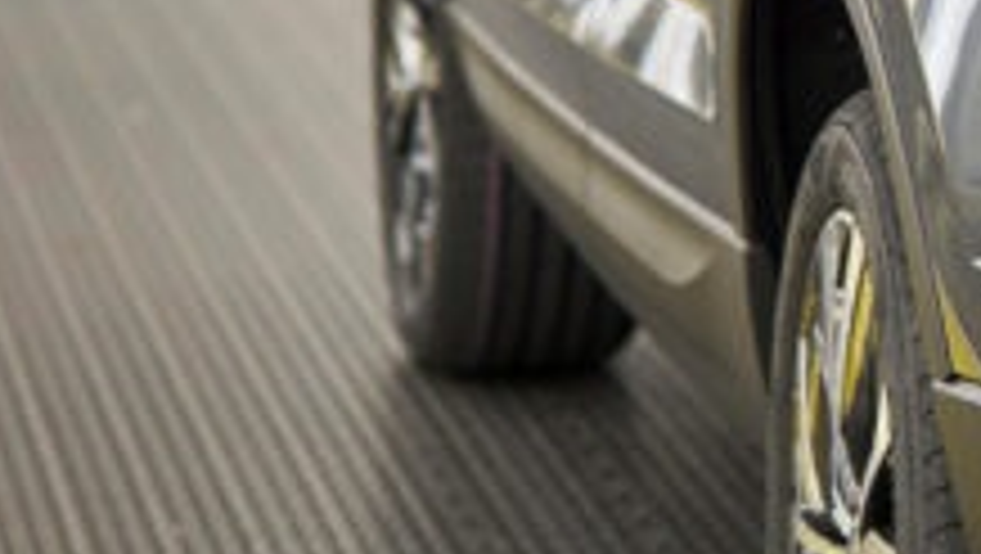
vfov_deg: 4.7
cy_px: -318
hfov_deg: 8.1
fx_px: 6664
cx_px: 1881
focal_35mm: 256
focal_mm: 52
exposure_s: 1/125
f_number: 2
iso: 200
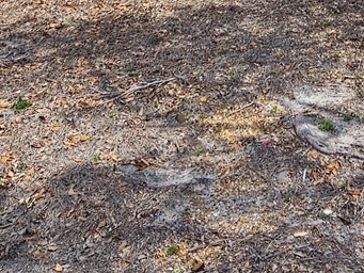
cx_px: 294
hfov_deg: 30.8
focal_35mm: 61
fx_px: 642
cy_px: -222
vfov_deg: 18.6
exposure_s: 1/2635
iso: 50
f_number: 2.2
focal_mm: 2.2
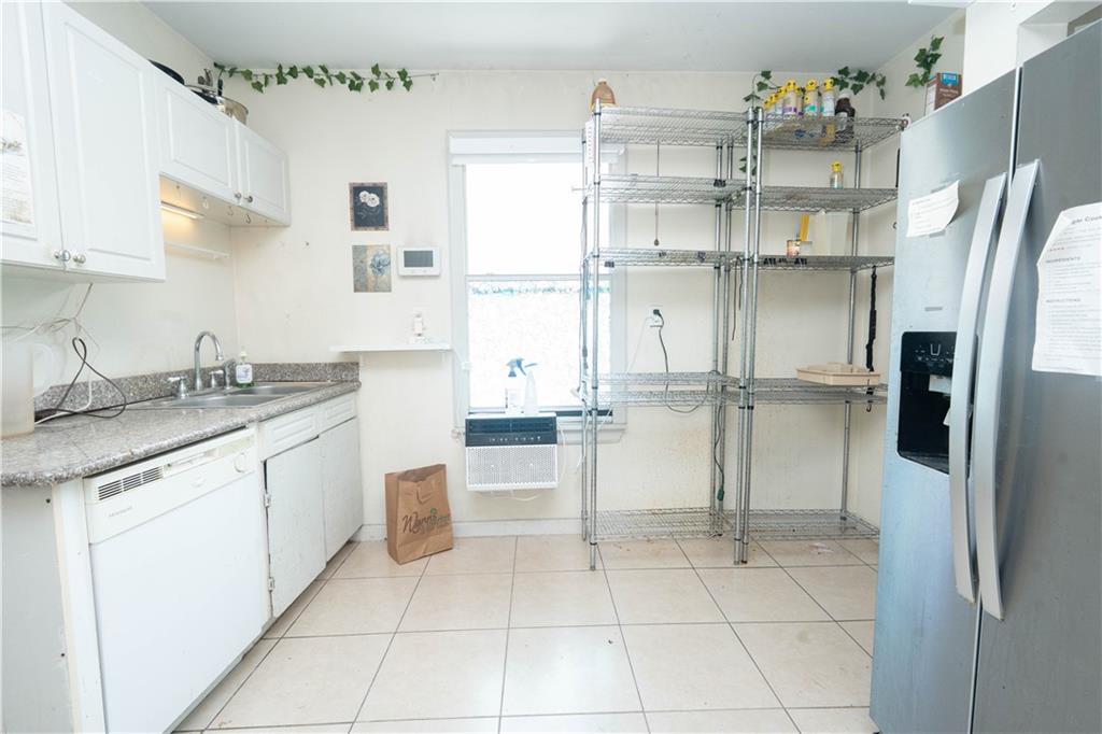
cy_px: 367
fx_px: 490
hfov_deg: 96.8
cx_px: 551
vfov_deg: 73.7
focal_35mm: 16
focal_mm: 16
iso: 1600
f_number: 8
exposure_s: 1/40
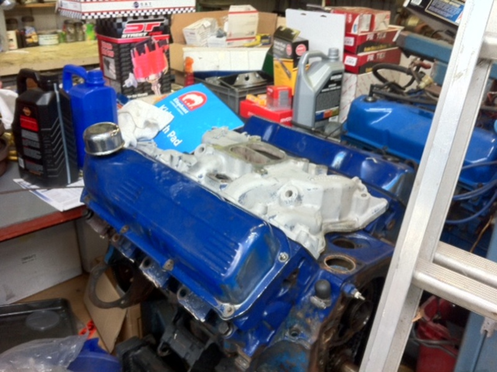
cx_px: 248
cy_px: 186
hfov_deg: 52.7
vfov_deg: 40.6
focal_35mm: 35
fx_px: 502
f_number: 2.8
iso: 100
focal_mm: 3.85
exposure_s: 1/15
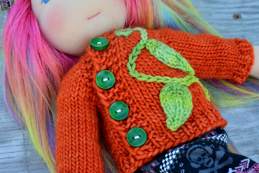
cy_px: 86
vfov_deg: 16.6
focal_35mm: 82
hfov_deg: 24.6
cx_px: 130
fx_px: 594
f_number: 8
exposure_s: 1/60
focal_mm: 55
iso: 180
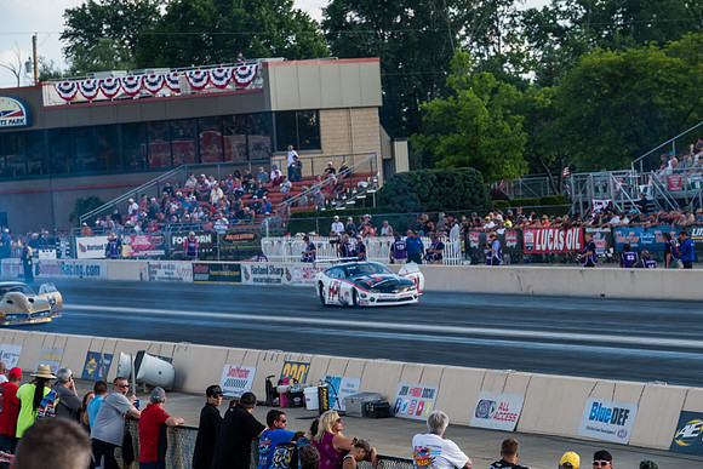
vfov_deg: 6.5
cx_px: 352
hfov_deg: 9.8
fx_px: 4102
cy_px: 234
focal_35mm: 210
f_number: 9
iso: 400
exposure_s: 1/200
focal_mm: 140
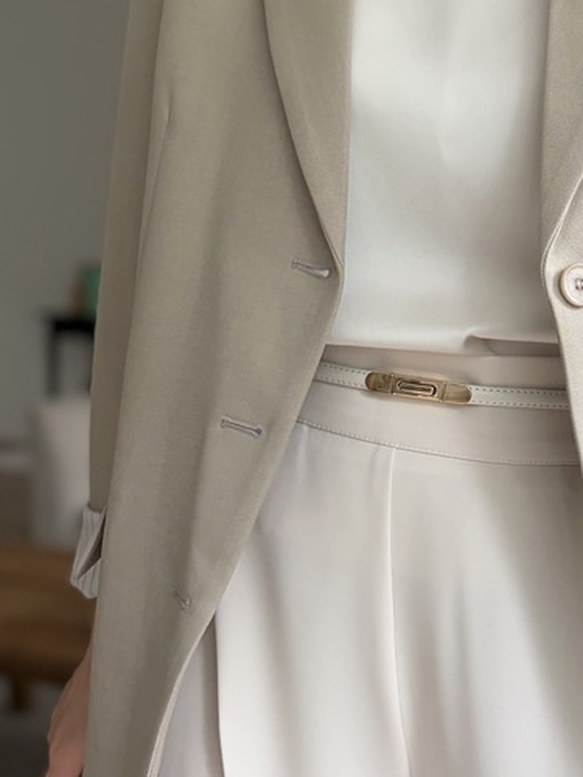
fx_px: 1168
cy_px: 412
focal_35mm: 52
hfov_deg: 26.9
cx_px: 547
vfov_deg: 36.8
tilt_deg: -4.9
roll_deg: -0.7
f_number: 1.6
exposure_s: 1/122
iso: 125
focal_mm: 5.96
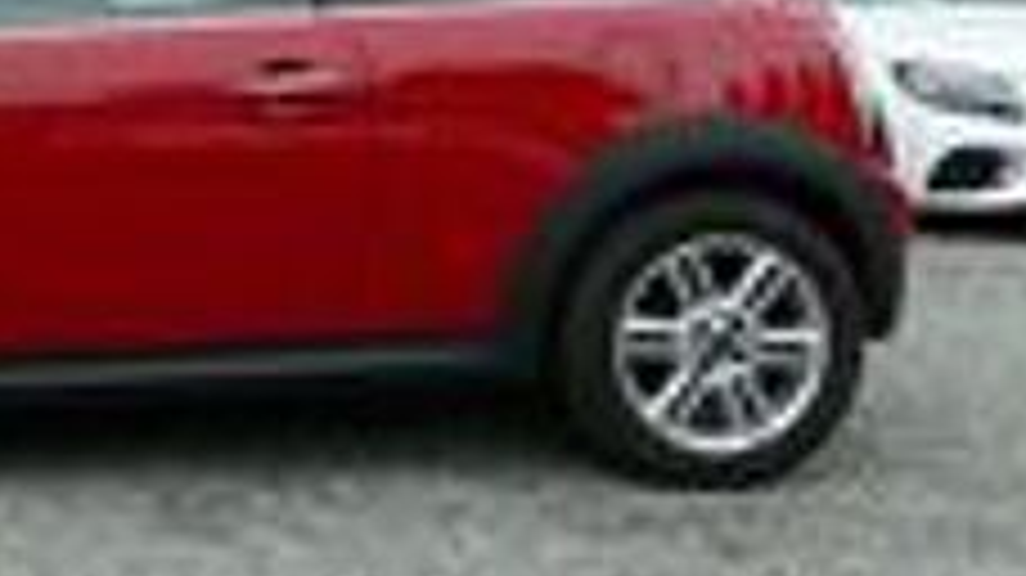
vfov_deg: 18.0
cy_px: 88
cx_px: 63
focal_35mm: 66
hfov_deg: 30.2
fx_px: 1795
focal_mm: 10.85
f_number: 3
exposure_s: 1/500
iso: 125
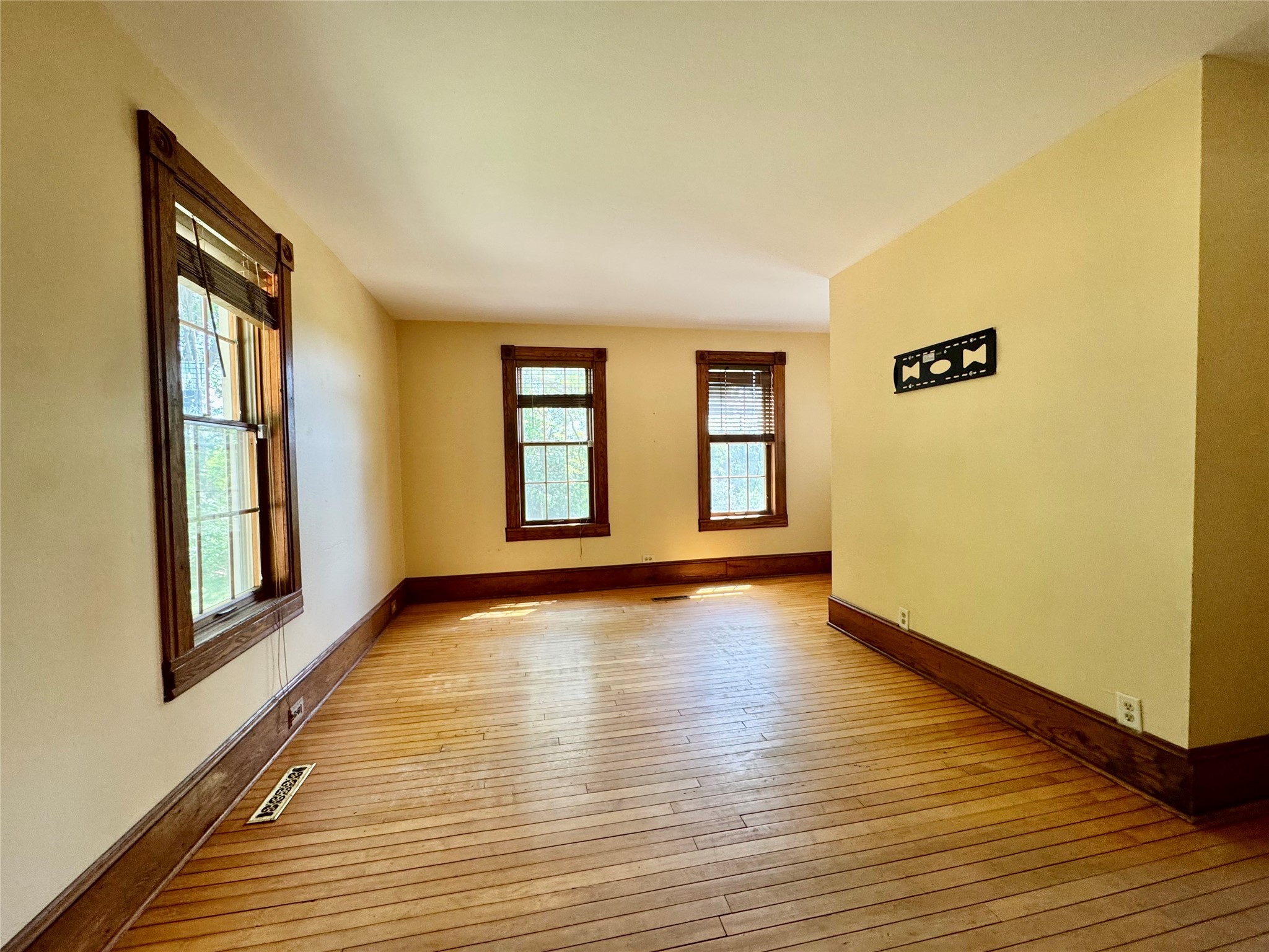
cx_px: 634
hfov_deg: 102.1
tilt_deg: -2.5
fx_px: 513
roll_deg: +1.9
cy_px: 476
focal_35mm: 14
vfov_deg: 85.7
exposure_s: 1/99
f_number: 2.2
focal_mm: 2.22
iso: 200
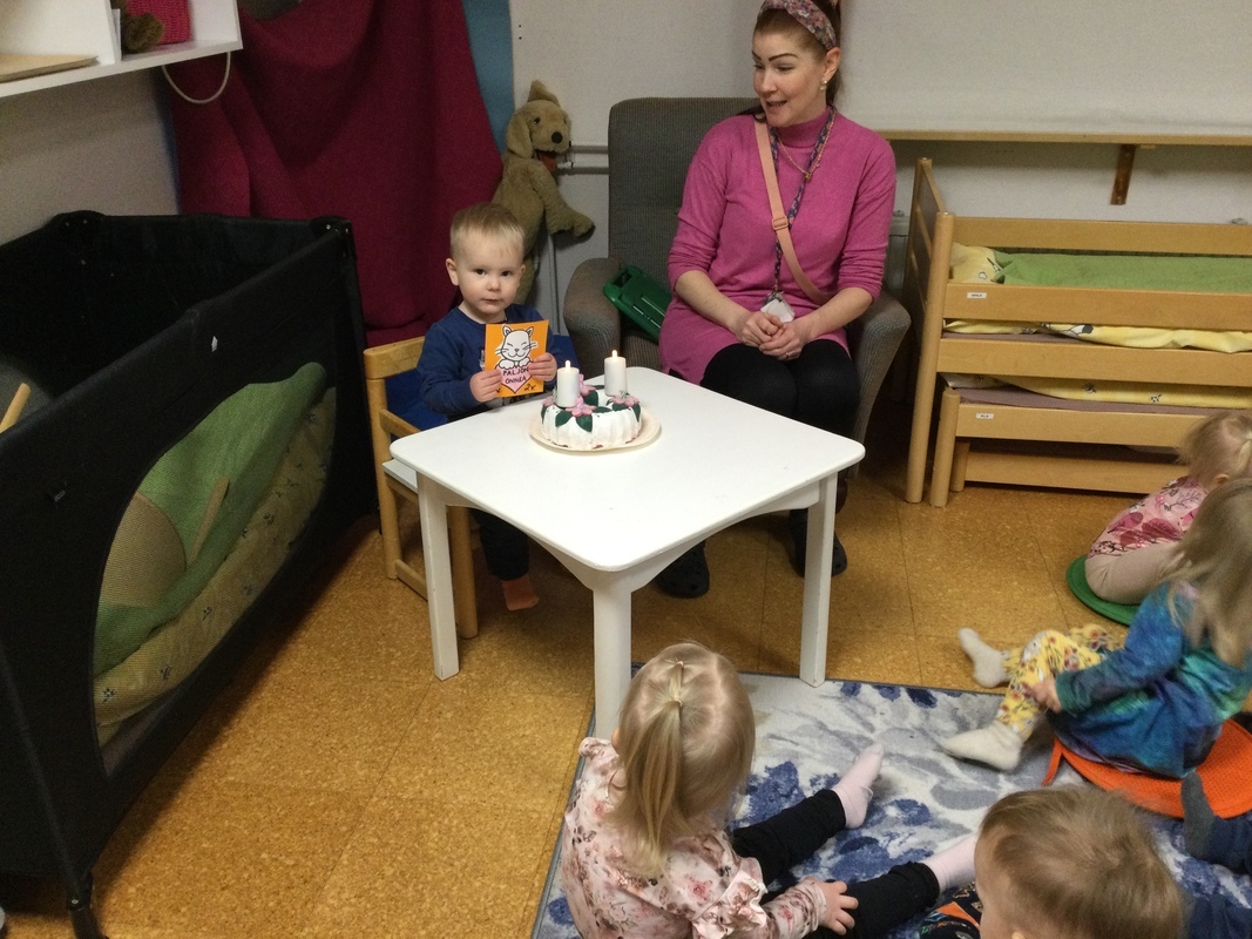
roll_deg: +1.1
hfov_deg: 58.4
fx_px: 1121
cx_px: 626
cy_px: 470
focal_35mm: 31
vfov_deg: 45.4
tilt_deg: -27.2
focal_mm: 3.3
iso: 125
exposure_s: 1/33
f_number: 2.4
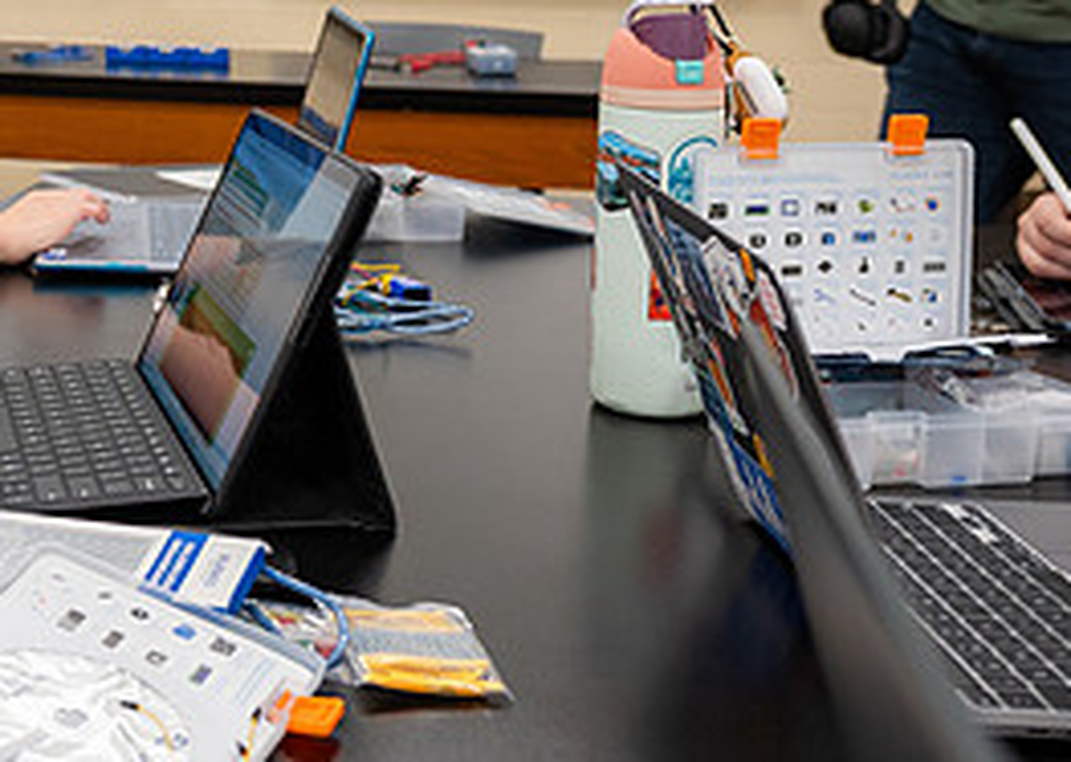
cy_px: 54
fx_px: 1944
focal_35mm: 64
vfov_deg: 21.6
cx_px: -75
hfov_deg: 28.3
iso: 500
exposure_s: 1/160
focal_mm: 24
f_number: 3.5
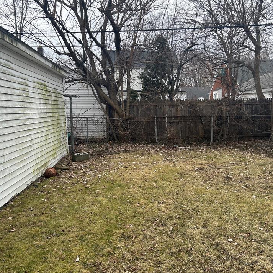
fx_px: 294
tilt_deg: -1.6
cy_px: 126
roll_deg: +1.3
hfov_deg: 49.6
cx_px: 156
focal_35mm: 33
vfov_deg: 49.7
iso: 40
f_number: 1.5
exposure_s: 1/139
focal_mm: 5.7
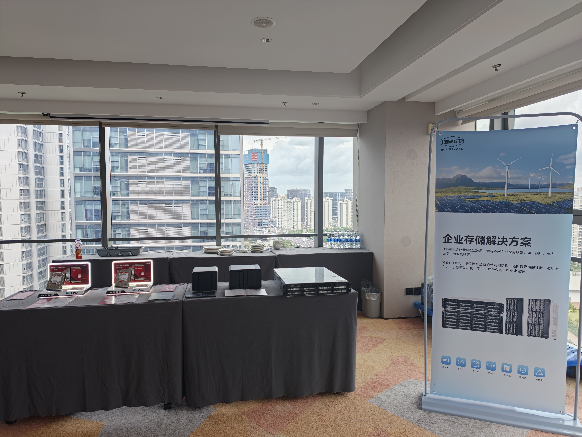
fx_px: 387
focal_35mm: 23
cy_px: 218
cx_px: 291
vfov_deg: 58.9
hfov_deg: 73.9
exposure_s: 1/125
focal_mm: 7.73
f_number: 1.5
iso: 80
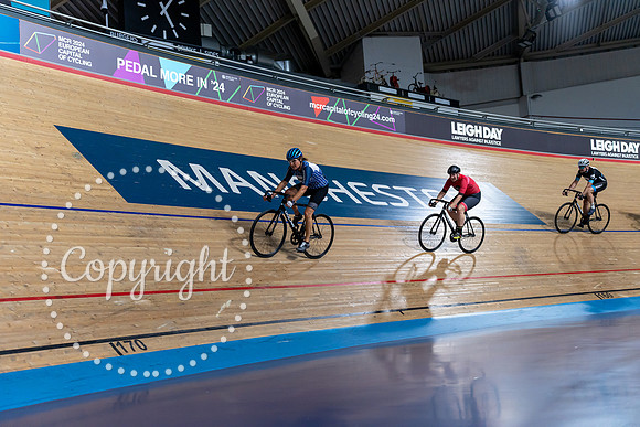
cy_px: 214
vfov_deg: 31.2
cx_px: 320
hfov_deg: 45.4
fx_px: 765
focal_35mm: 43
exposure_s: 1/1000
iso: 2500
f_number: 2.8
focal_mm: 43
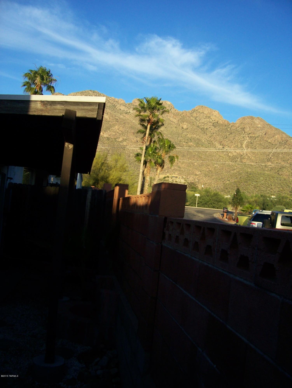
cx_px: 146
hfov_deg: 41.8
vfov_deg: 53.9
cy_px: 194
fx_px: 382
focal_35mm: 34
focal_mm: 5.6
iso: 80
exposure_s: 1/640
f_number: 2.7
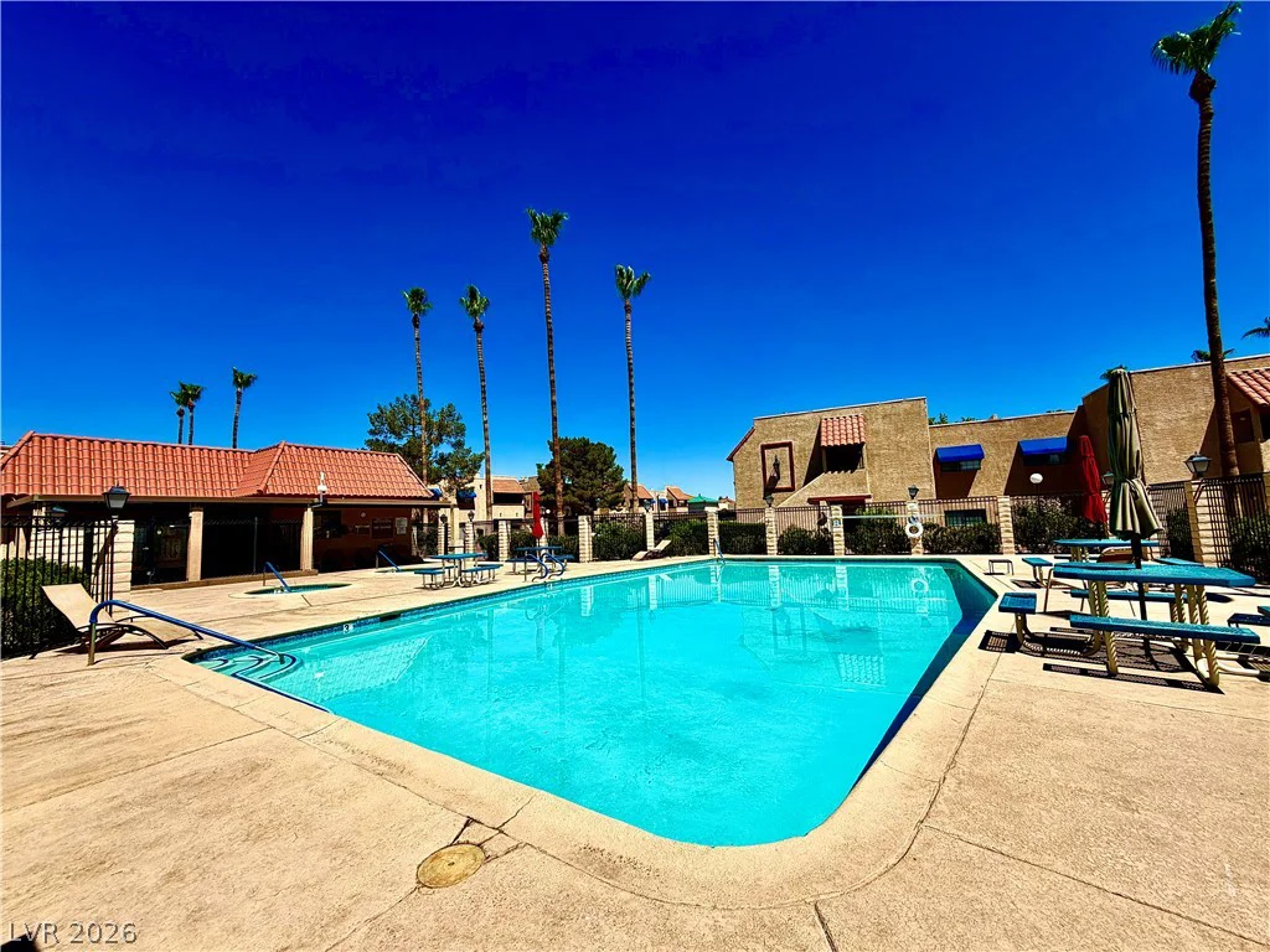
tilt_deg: +4.3
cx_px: 635
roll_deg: +2.3
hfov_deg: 102.1
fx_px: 514
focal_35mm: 14
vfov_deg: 85.7
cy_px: 476
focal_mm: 2.22
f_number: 2.2
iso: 20
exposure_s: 1/1368
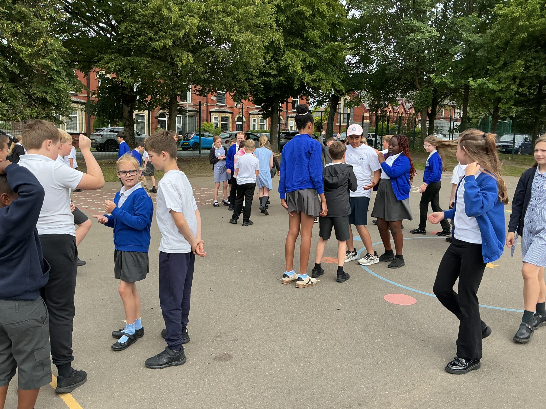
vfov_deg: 48.2
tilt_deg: -8.4
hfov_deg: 61.7
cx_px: 273
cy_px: 204
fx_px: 457
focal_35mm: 29
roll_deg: +2.2
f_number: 1.8
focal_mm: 3
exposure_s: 1/962
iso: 25
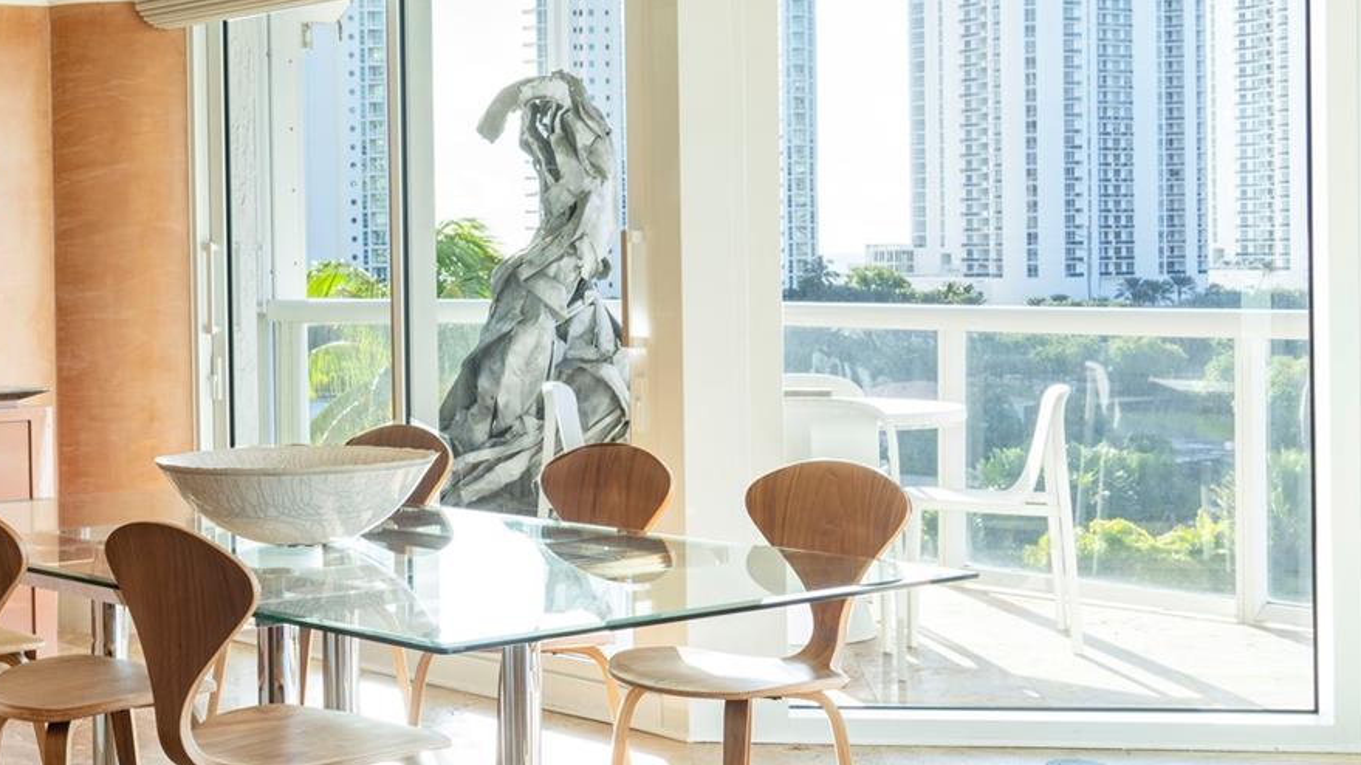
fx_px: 2201
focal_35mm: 61
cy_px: 277
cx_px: 280
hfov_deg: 33.4
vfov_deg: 19.7
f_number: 9.5
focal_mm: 32
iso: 400
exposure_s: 1/250
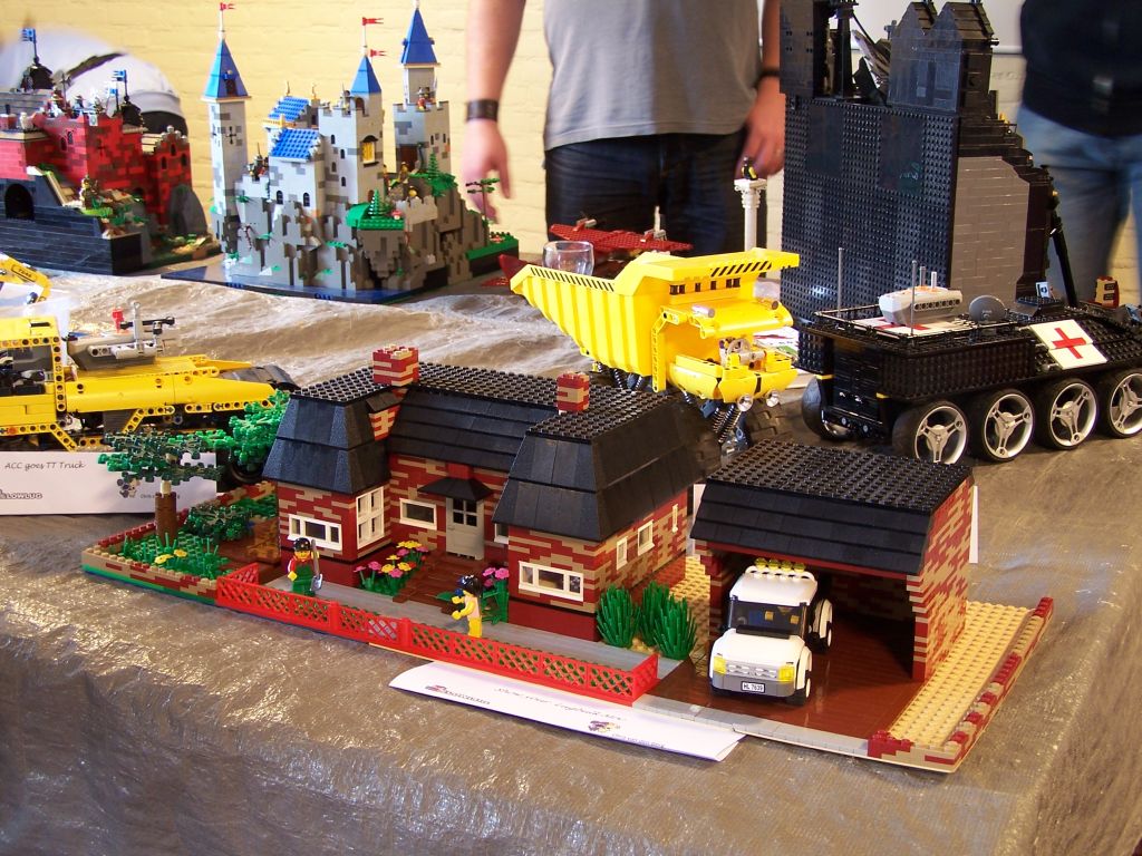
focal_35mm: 43
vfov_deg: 33.6
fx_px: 1419
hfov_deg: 43.9
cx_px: 571
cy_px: 428
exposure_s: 1/2
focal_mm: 7.1
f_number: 2.9
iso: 80
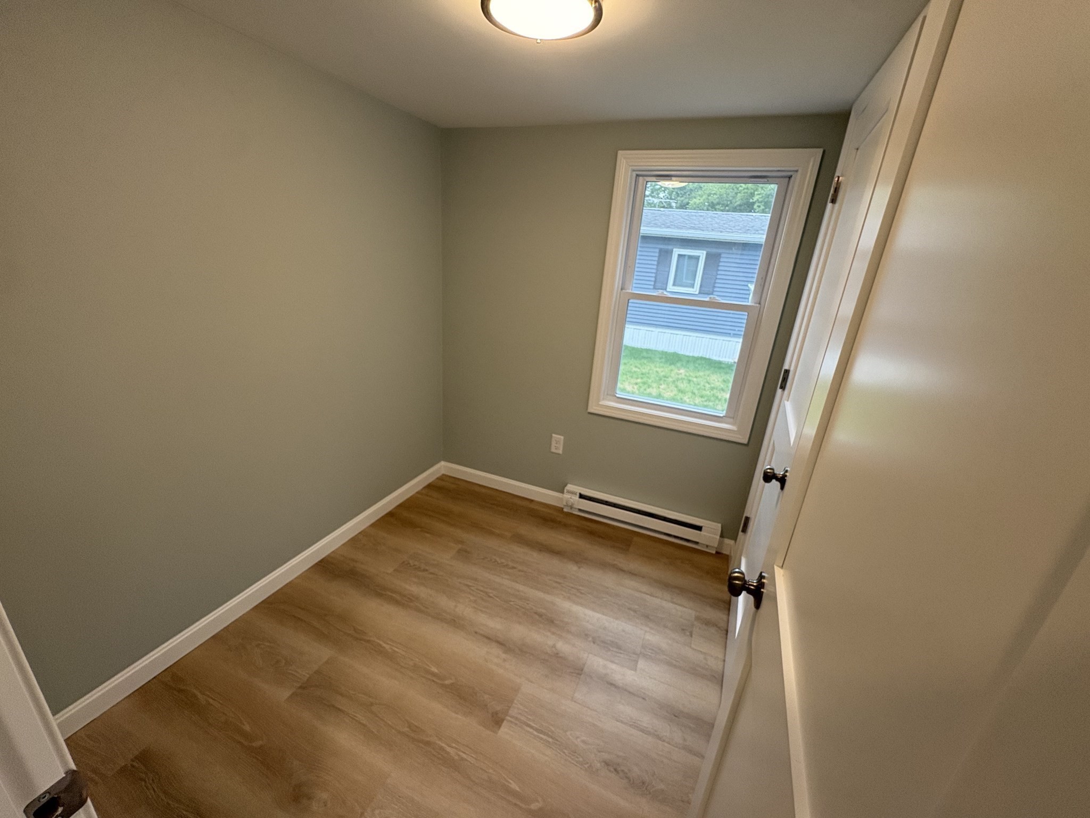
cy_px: 409
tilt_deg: -19.5
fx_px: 441
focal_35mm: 14
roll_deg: -3.5
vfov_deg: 85.7
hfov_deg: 102.1
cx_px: 545
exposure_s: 1/120
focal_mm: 2.22
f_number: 2.2
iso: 200
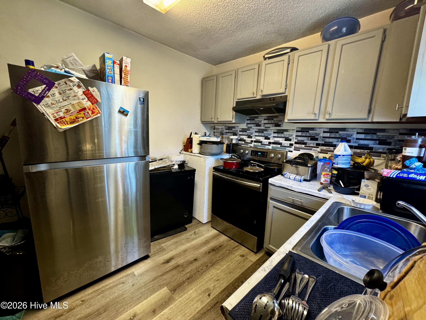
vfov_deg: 85.7
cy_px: 160
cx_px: 213
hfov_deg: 102.1
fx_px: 172
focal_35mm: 14
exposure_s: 1/60
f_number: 2.2
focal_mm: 2.22
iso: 400
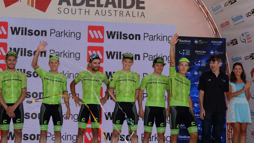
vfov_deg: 17.2
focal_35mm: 70
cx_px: 110
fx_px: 471
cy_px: 68
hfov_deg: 30.1
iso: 200
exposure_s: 1/250
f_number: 6.3
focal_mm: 58
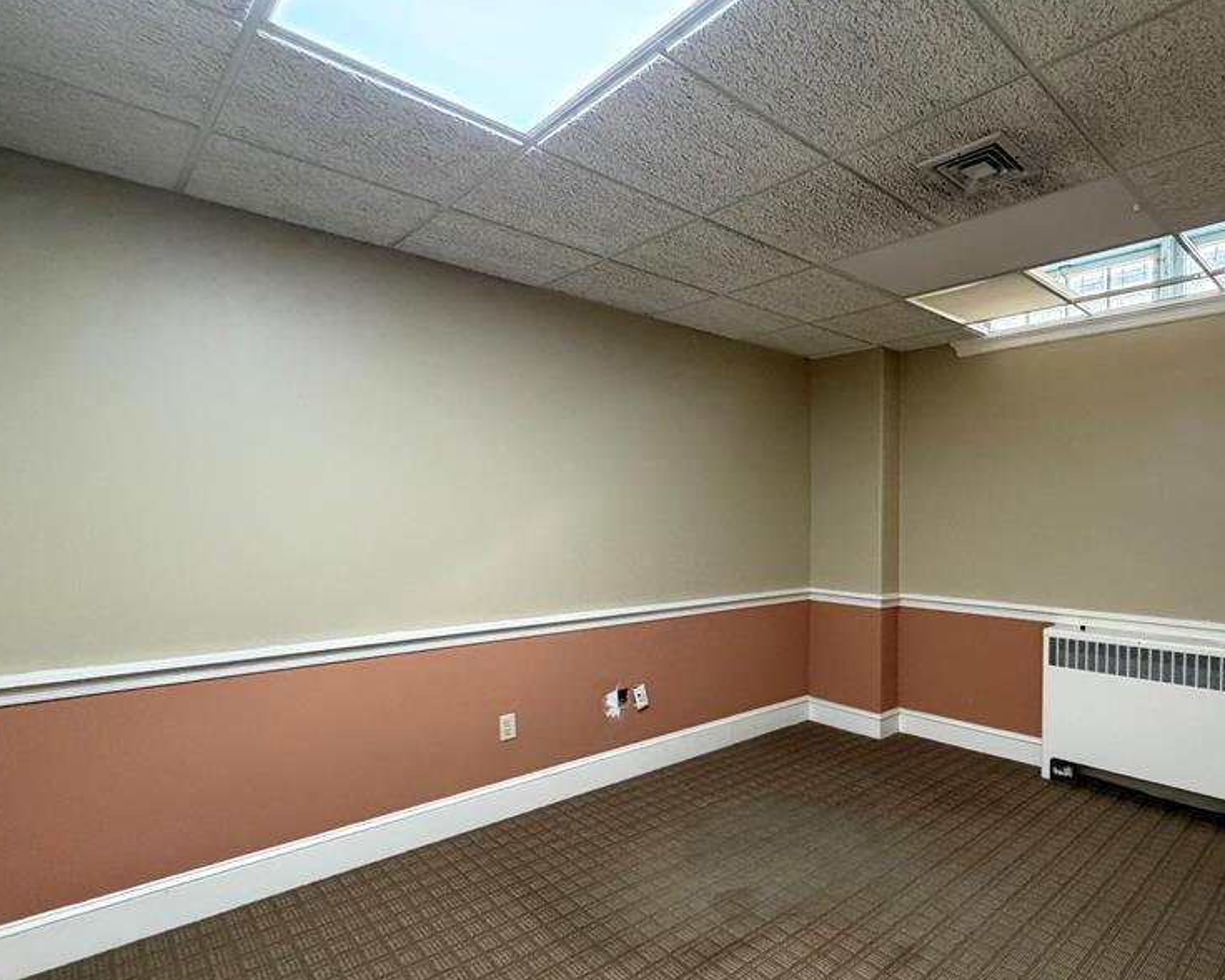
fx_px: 689
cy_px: 539
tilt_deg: -2.2
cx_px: 829
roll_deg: +0.6
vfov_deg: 70.7
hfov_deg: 80.2
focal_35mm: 19
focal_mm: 2.22
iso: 800
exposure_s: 1/60
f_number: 2.2
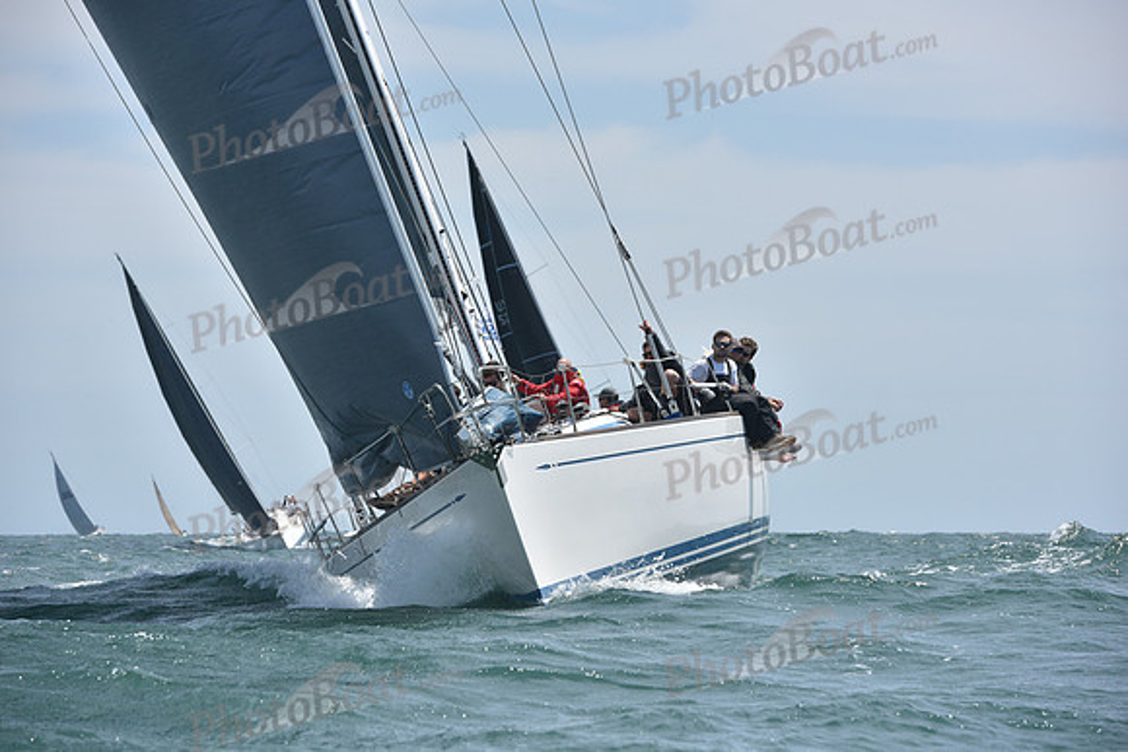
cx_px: 564
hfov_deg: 11.7
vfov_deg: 7.9
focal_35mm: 175
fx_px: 5484
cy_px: 376
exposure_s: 1/1250
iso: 250
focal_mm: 175
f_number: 7.1
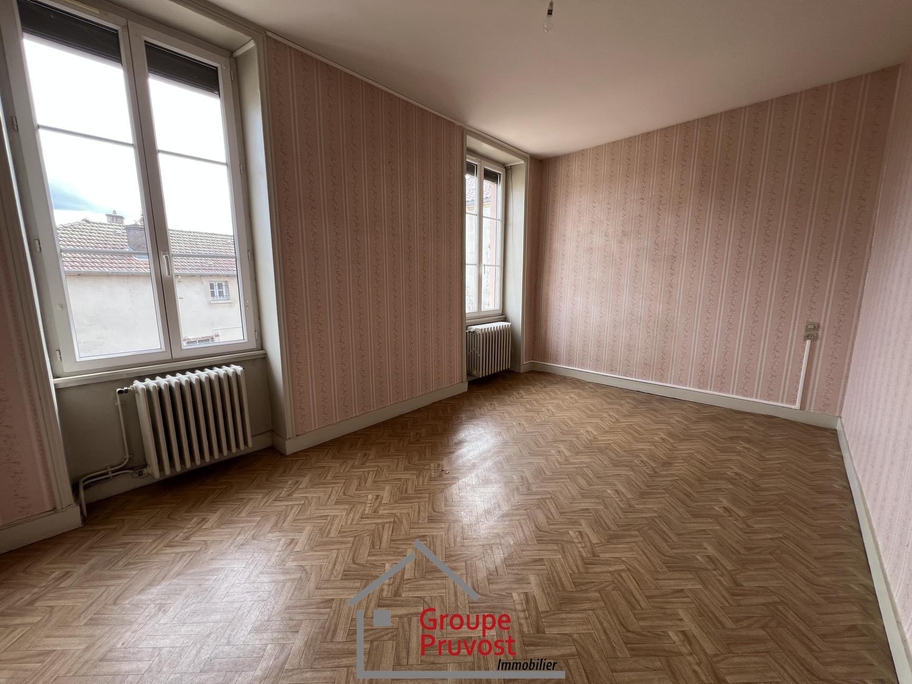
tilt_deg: -10.1
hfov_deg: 106.2
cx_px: 456
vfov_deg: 89.9
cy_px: 342
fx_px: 343
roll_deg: +1.1
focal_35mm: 13
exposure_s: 1/99
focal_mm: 1.57
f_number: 1.8
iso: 40
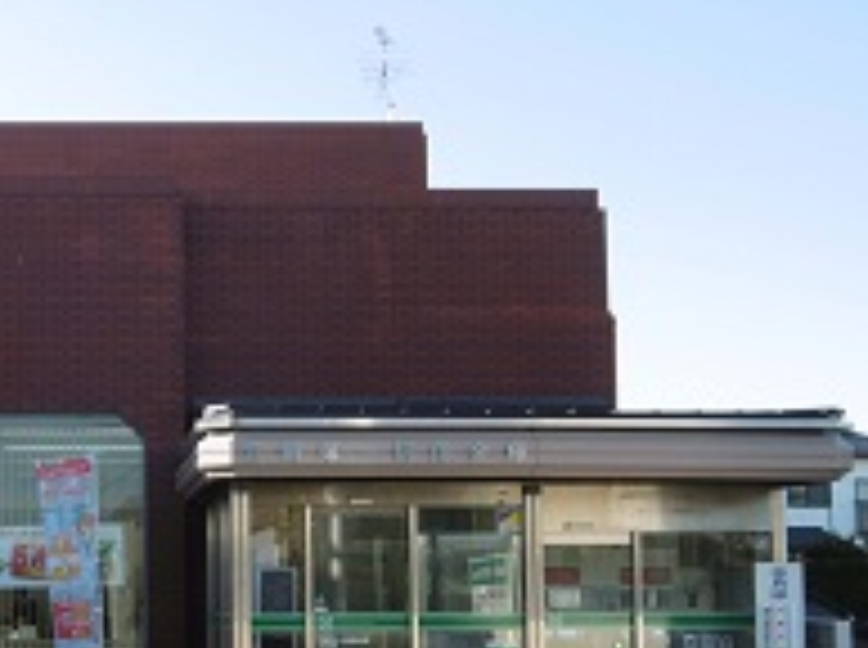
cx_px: 94
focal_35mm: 69
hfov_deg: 27.3
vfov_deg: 21.0
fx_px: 1727
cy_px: 500
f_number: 3.7
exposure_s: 1/250
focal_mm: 6.8
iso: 100
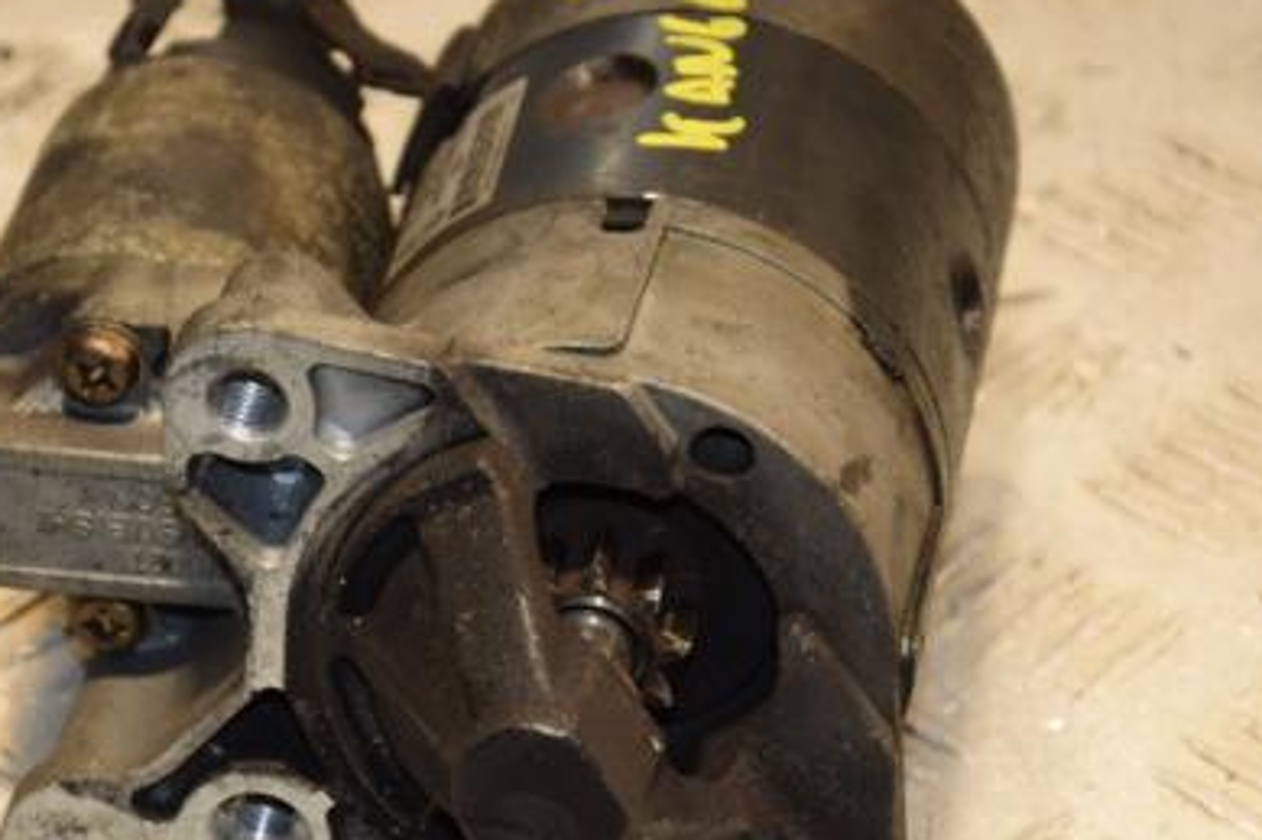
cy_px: 506
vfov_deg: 6.4
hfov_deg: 9.7
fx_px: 7463
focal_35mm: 213
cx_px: 412
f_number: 5.6
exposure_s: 1/160
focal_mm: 92
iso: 800
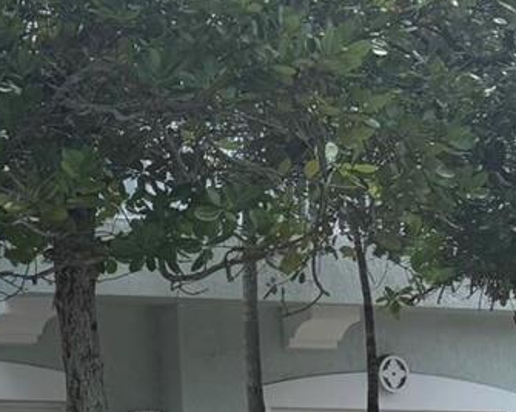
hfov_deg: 14.5
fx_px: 1710
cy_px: 321
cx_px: -488
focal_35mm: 112
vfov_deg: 13.7
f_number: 1.78
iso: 100
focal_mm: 6.76
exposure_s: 1/2703
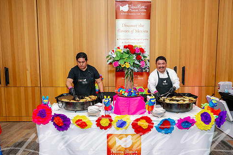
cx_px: 120
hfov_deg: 63.6
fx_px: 188
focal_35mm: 29
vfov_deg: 44.9
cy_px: 82
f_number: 8
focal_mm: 24
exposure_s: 1/200
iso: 1250
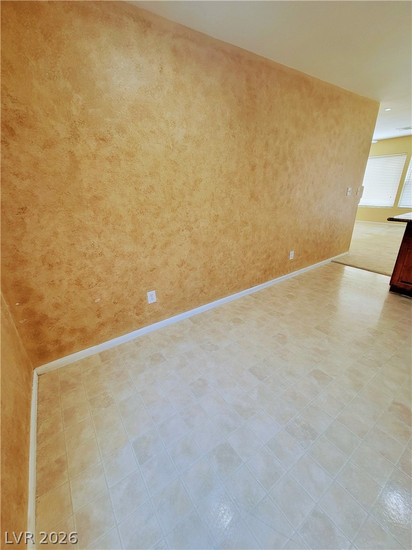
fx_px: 206
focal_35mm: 13
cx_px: 206
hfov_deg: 89.9
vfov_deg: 106.2
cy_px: 275
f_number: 2.2
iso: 200
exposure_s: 1/60
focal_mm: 2.2
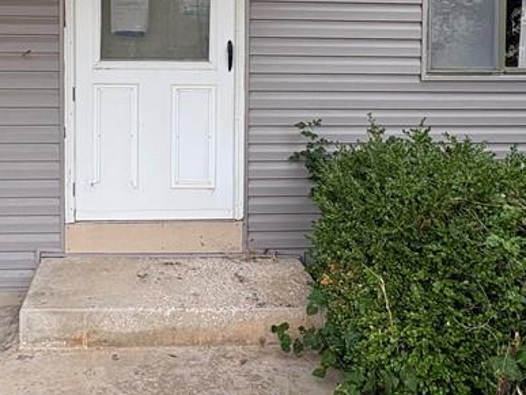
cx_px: 170
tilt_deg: -1.4
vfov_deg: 37.5
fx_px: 563
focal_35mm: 37
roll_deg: +0.0
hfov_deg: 49.1
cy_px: 88
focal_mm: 2.22
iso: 40
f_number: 2.2
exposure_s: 1/289
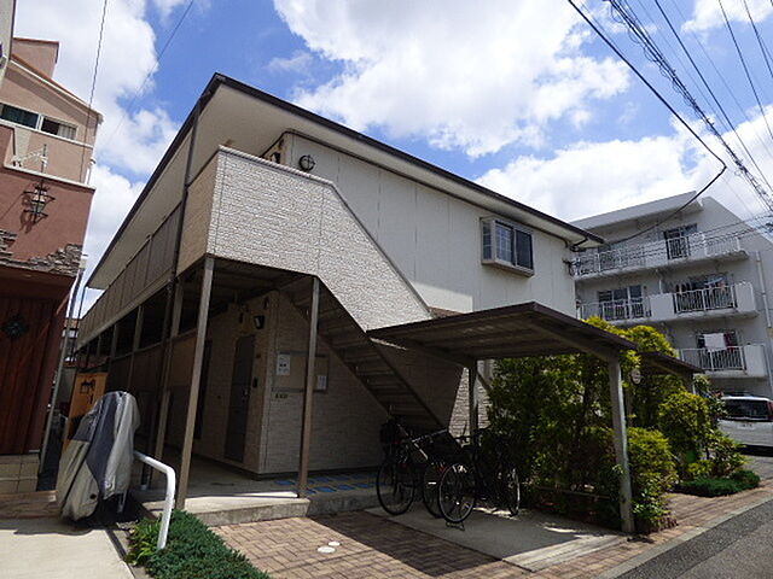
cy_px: 290
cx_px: 386
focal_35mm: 20
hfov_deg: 81.7
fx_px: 447
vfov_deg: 66.0
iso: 100
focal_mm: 3.58
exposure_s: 1/1600
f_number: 3.2
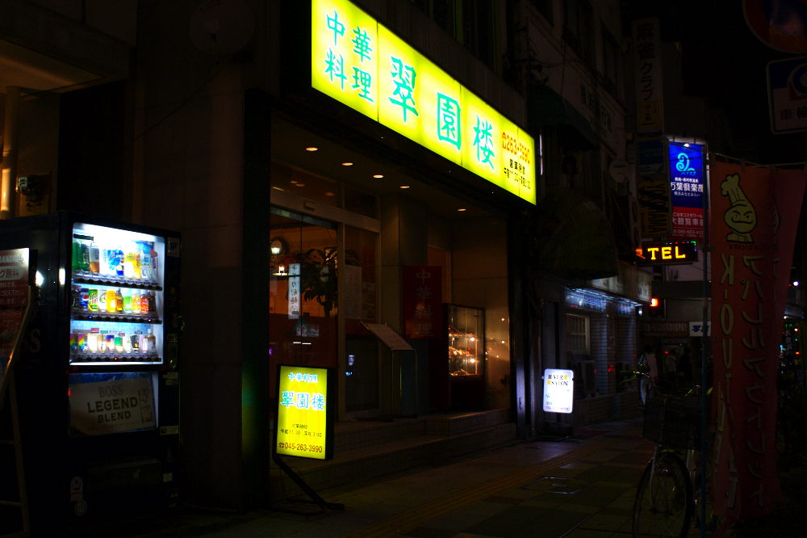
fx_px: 739
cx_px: 404
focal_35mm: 33
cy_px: 269
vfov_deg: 39.9
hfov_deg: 57.2
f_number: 4
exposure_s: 1/40
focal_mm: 22
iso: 320
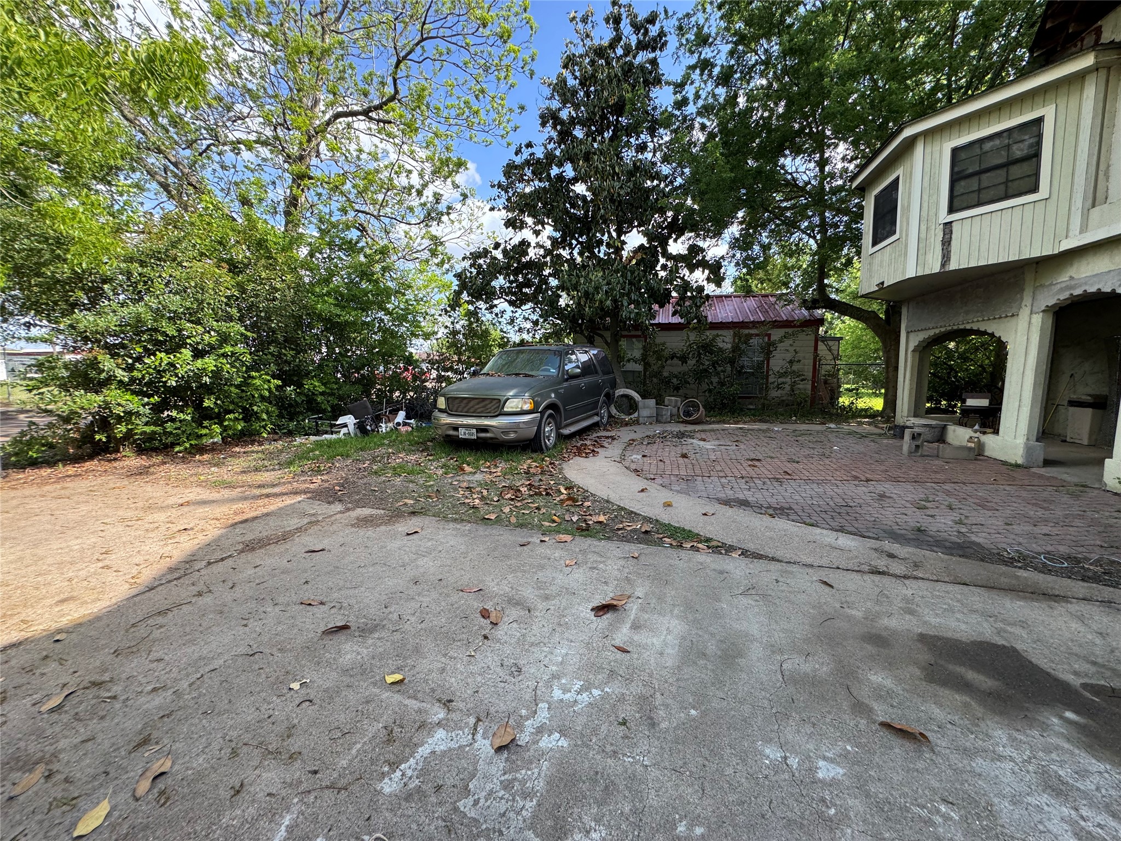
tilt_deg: -5.9
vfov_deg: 85.7
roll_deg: -0.3
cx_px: 560
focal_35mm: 14
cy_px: 420
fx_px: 453
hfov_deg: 102.1
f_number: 2.2
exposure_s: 1/212
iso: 40
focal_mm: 2.22
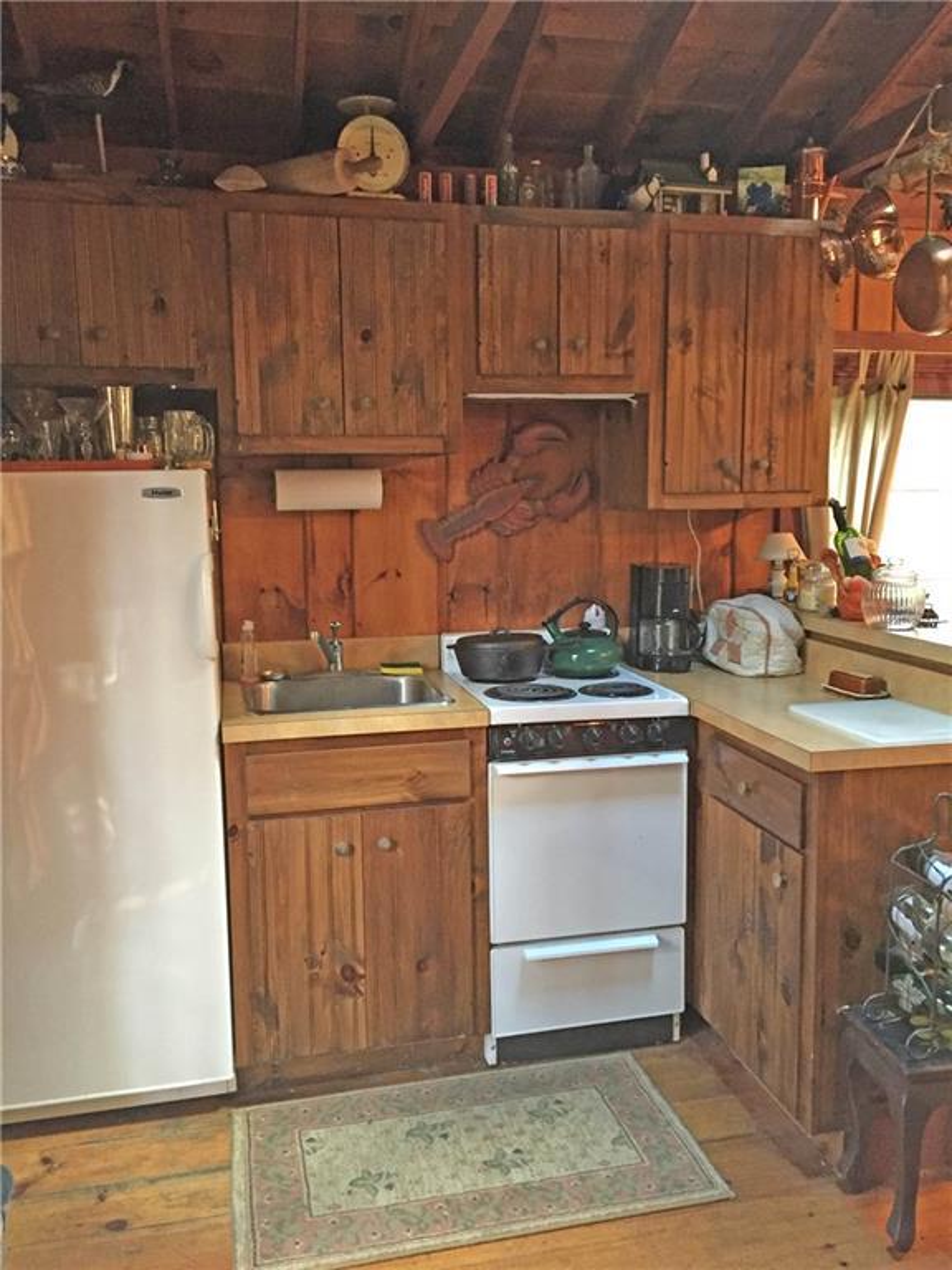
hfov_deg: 48.2
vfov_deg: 61.7
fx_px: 1063
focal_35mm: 29
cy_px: 635
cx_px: 476
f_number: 2.2
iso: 250
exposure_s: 1/17
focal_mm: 4.15
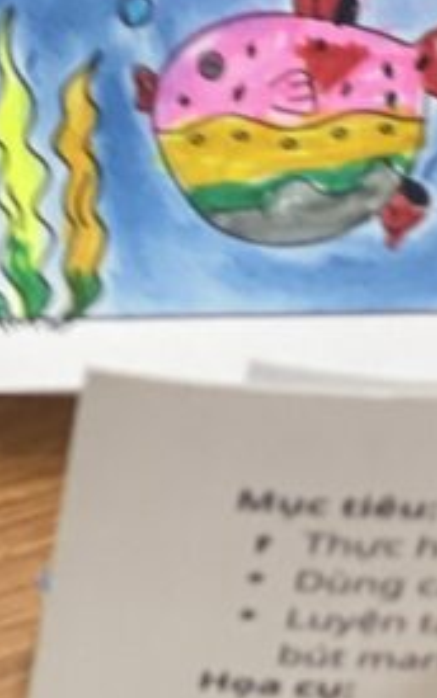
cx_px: -297
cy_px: -712
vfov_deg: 7.5
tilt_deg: -28.3
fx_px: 5085
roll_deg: -3.1
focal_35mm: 267
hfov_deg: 4.9
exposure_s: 1/100
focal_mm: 6
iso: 125
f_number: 2
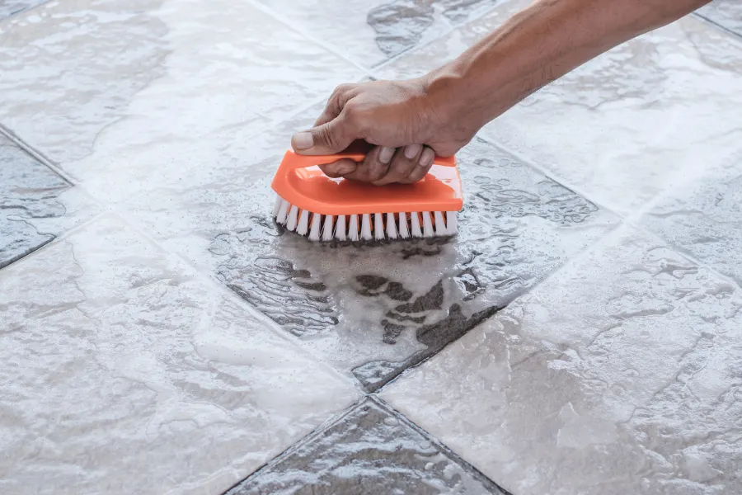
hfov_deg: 27.0
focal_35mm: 75
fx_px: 1546
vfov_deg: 18.2
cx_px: 371
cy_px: 248
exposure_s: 1/60
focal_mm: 50
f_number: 5
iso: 100
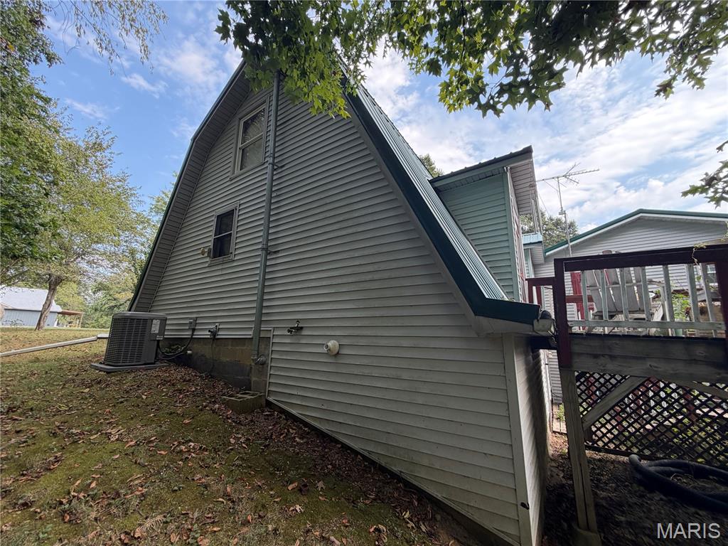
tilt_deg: +10.6
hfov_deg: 102.1
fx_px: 294
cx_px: 364
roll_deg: +0.0
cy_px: 273
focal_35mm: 14
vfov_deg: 85.7
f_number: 2.2
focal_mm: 2.22
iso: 50
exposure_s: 1/291
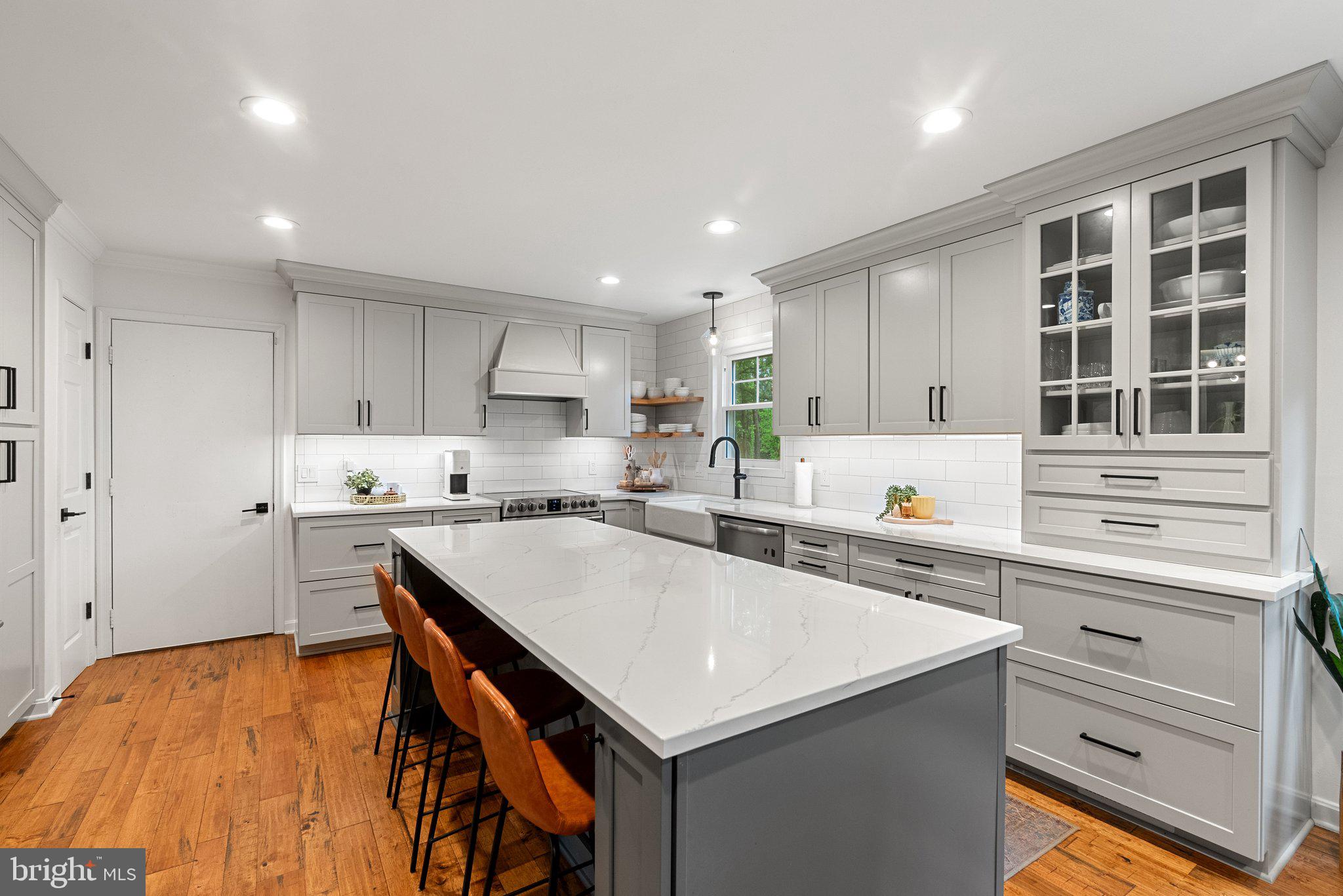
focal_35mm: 16
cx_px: 672
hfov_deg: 96.7
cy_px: 448
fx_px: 597
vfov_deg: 73.8
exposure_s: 1/5
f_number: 8
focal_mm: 16
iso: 640
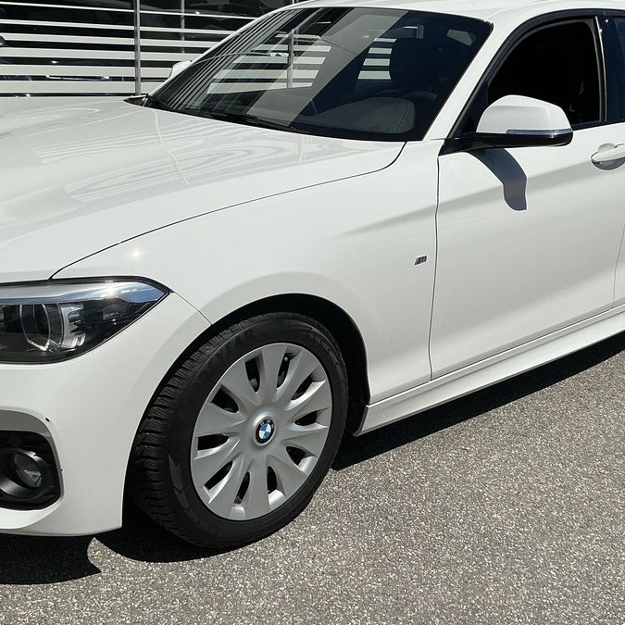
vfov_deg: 38.2
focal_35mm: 44
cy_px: 260
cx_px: 335
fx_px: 899
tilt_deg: -14.0
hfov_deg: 38.3
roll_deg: -3.2
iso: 25
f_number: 1.8
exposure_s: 1/5263
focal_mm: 3
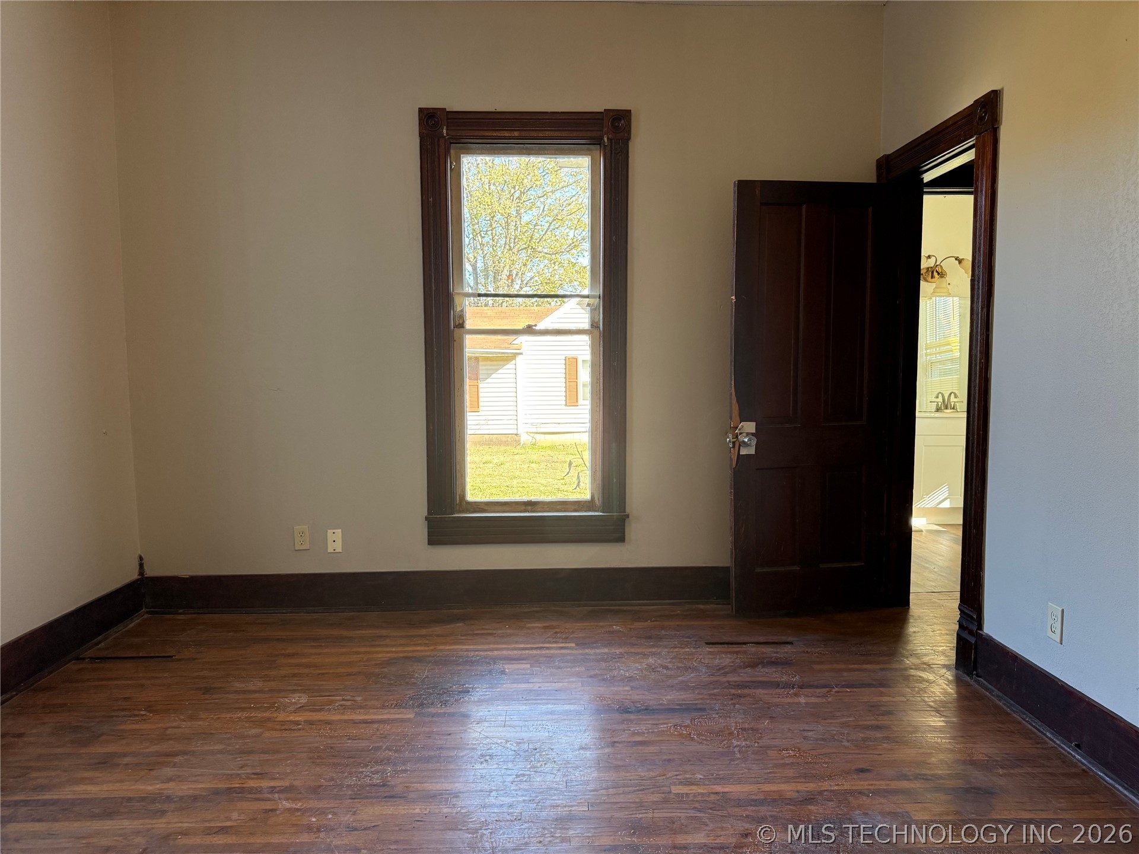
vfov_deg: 56.8
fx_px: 790
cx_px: 570
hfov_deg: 71.6
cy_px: 427
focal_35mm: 24
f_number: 1.78
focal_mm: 6.76
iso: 200
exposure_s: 1/120
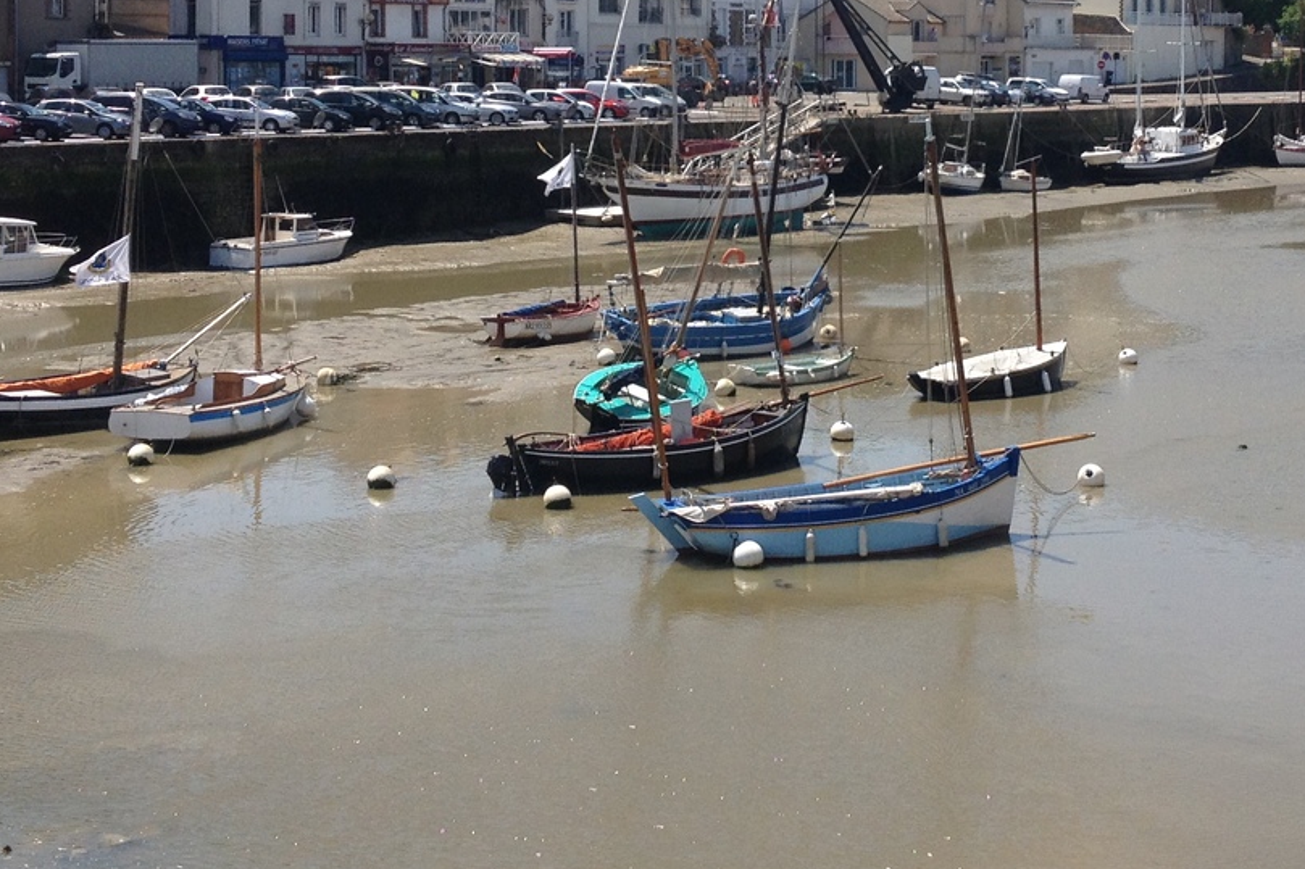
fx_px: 2609
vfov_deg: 18.6
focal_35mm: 72
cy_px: 97
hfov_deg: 28.0
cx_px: 836
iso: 50
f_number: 2.4
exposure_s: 1/1842
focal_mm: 4.28
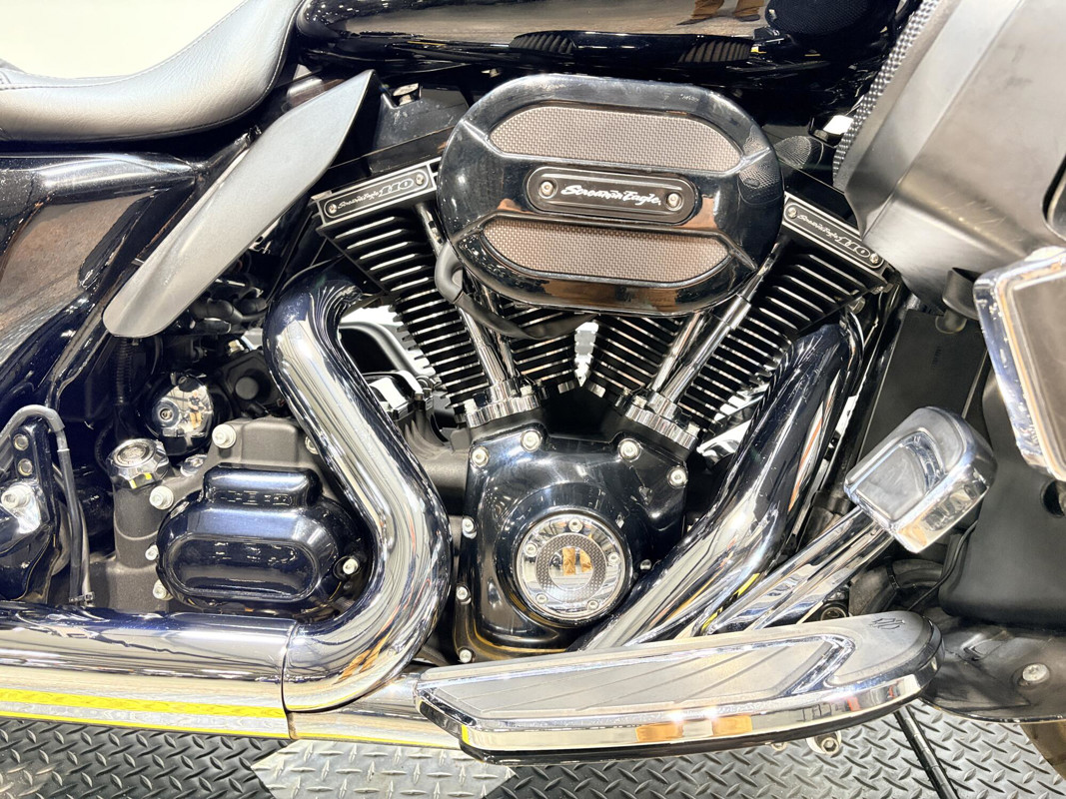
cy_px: 400
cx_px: 533
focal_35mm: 26
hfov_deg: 67.3
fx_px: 801
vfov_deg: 53.1
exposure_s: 1/60
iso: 200
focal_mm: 5.96
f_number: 1.6
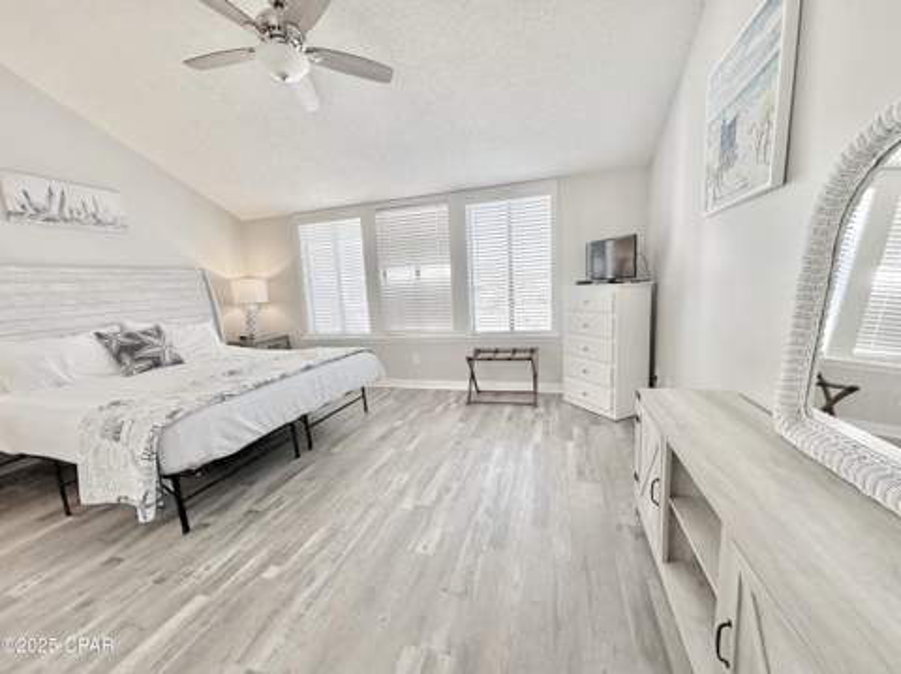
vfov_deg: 85.6
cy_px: 337
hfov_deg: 102.1
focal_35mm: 14
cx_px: 450
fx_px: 364
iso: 80
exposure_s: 1/120
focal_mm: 2.22
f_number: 2.2
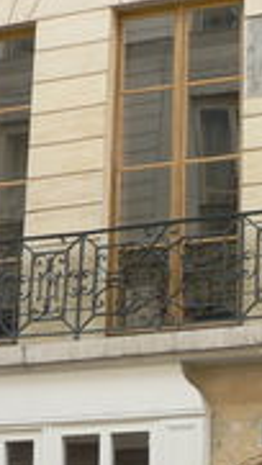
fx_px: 1270
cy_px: 439
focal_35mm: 103
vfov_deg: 20.2
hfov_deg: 11.5
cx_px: 342
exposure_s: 1/100
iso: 64
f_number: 4
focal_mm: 6
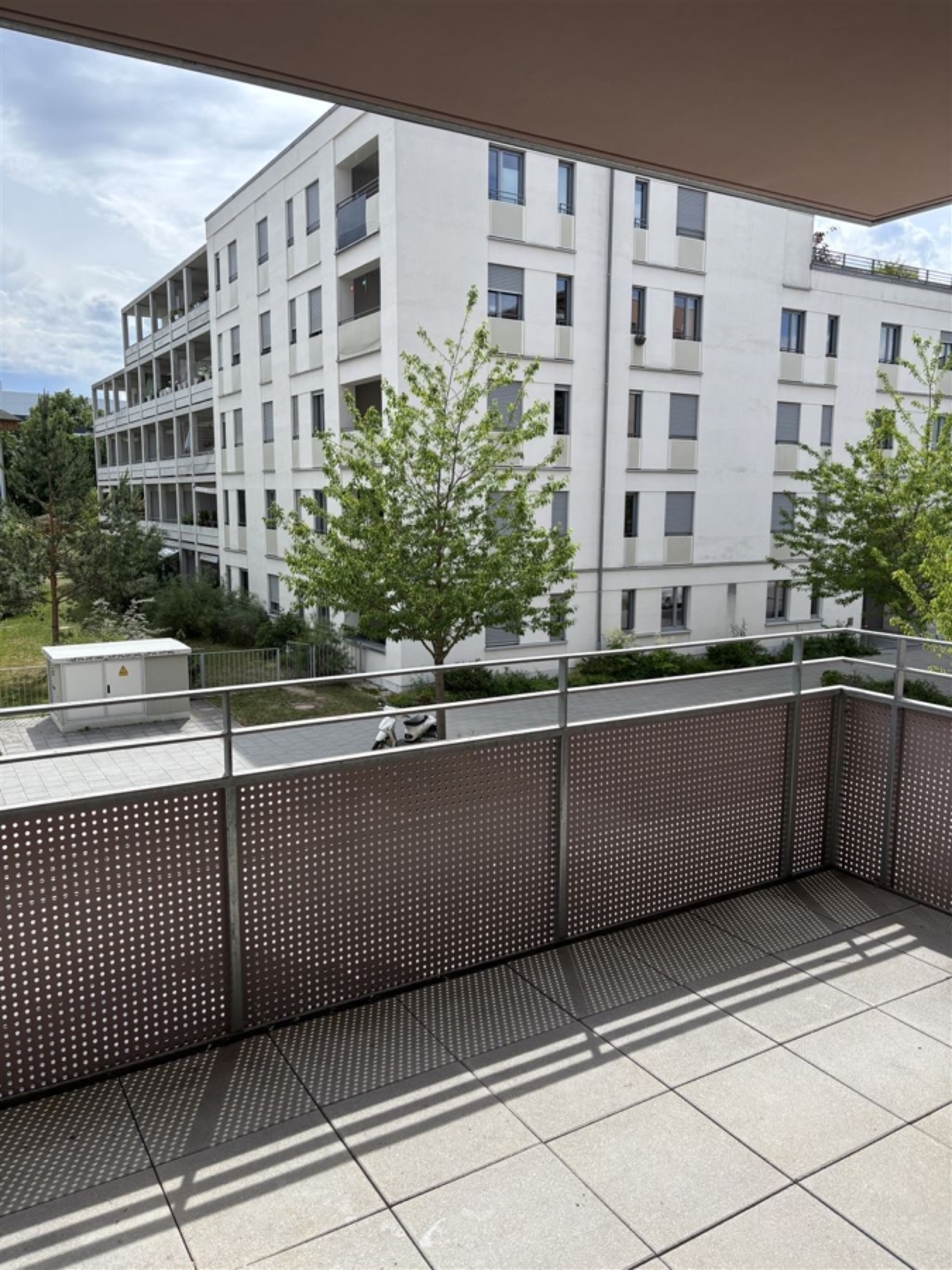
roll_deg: -0.1
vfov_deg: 67.3
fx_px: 953
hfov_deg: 53.1
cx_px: 476
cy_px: 635
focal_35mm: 26
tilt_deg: -8.9
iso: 50
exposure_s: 1/2151
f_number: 1.6
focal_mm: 5.96
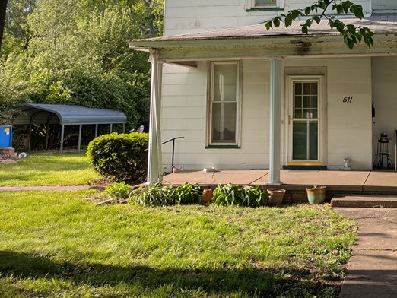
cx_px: 327
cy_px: 43
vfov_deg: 28.8
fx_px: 562
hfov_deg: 37.3
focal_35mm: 49
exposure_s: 1/899
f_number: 1.89
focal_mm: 5.43
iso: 38
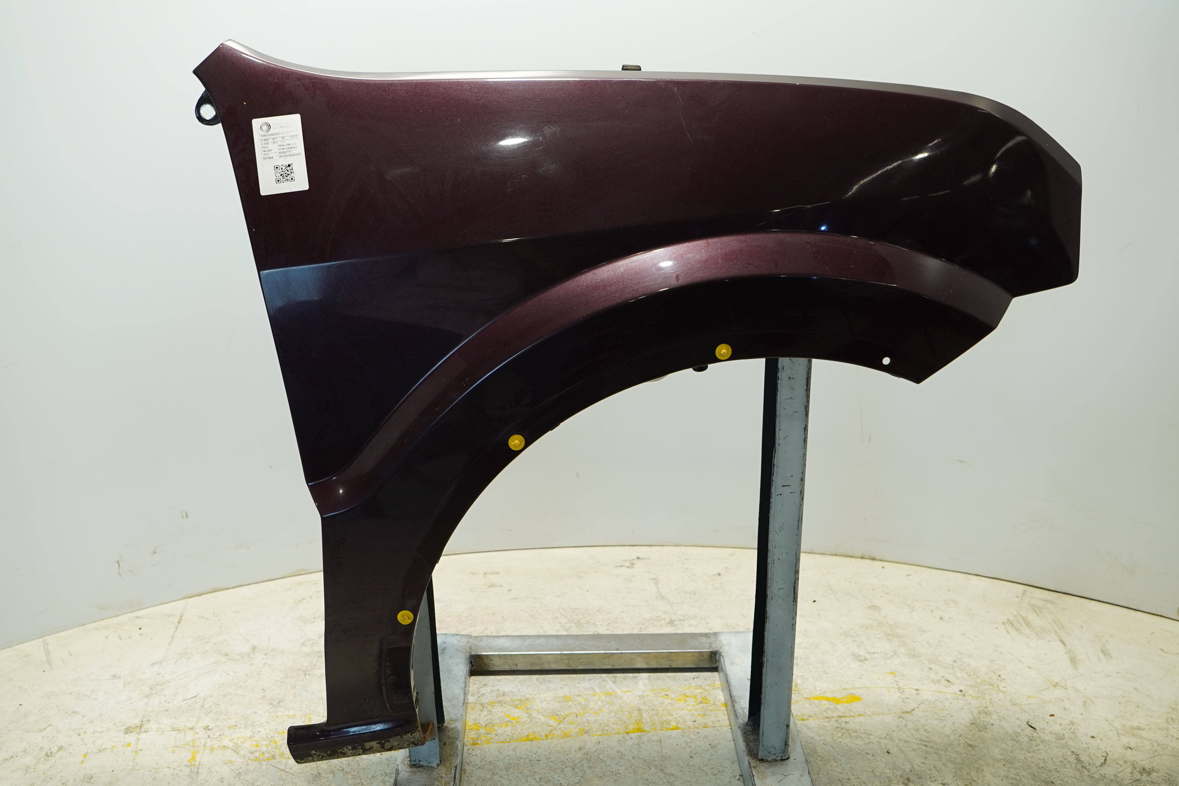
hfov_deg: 51.9
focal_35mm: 37
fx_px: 1212
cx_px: 590
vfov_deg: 35.9
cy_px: 393
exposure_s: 1/160
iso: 320
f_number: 4
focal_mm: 25
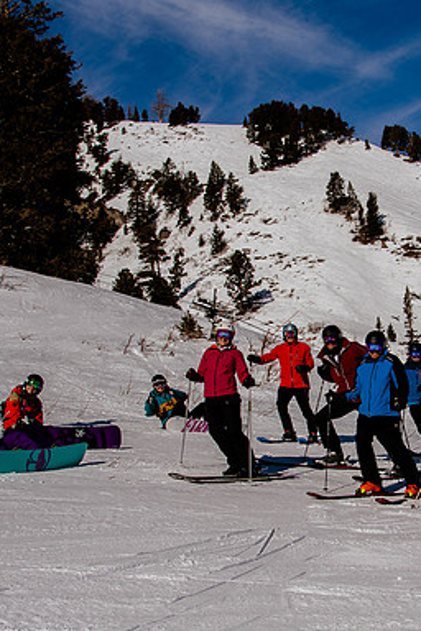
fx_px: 1087
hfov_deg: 21.5
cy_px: 350
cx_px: 368
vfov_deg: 32.4
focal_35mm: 62
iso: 200
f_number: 5.6
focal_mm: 24
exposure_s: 1/5000
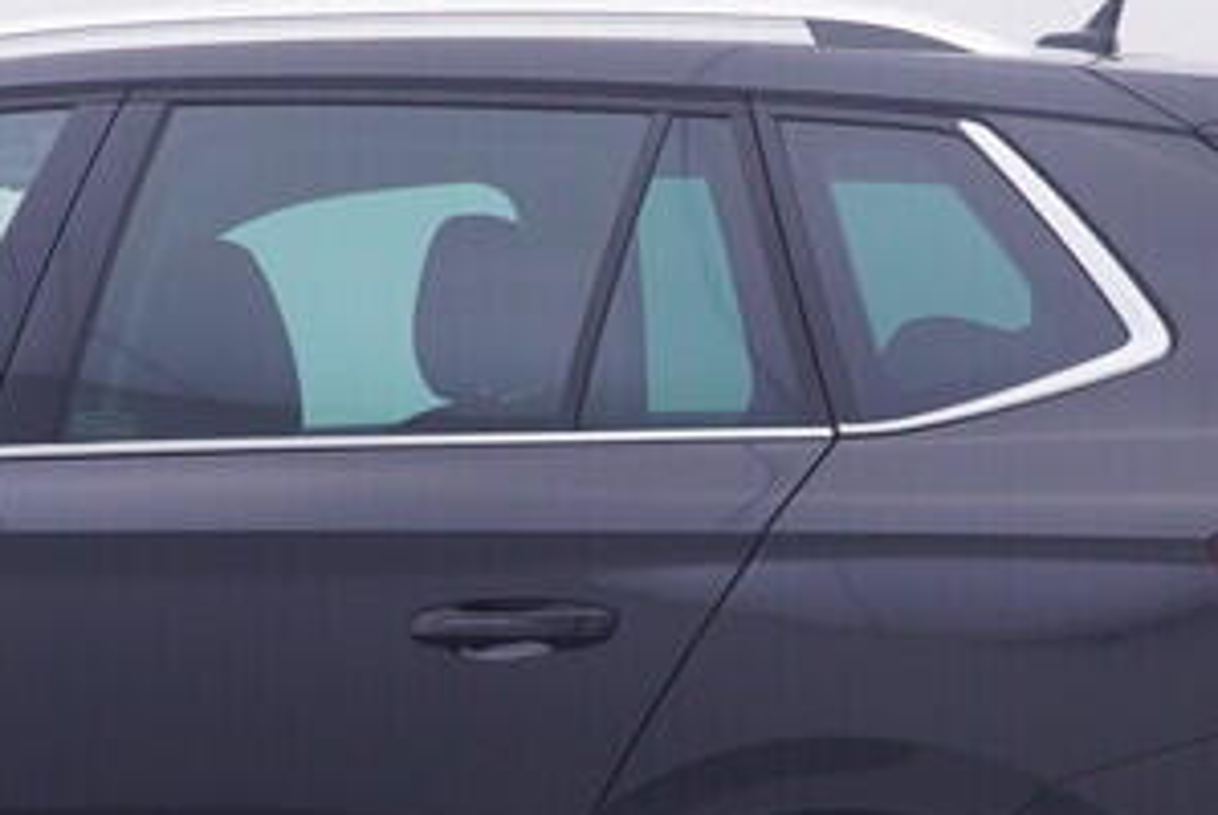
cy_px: 513
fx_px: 3671
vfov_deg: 12.7
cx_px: 248
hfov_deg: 18.7
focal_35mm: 108
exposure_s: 1/80
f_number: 5
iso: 200
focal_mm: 15
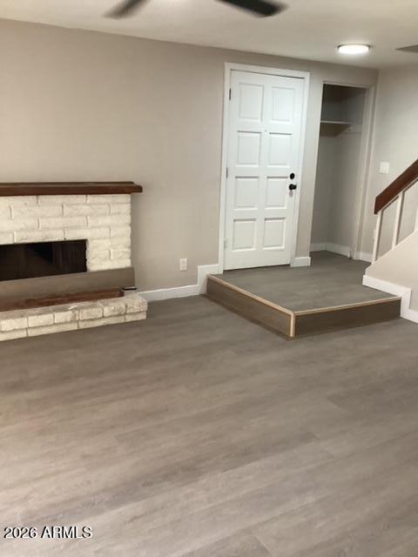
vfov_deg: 58.4
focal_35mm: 31
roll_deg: -2.0
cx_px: 209
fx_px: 499
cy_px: 278
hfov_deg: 45.4
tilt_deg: -14.4
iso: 200
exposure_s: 1/50
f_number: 2.4
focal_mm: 3.3
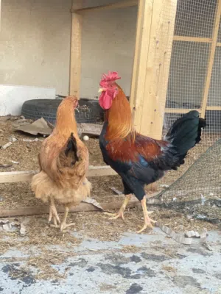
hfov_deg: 28.0
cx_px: 110
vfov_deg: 36.8
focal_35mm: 52
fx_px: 443
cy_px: 147
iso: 320
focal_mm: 6
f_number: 2
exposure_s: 1/40
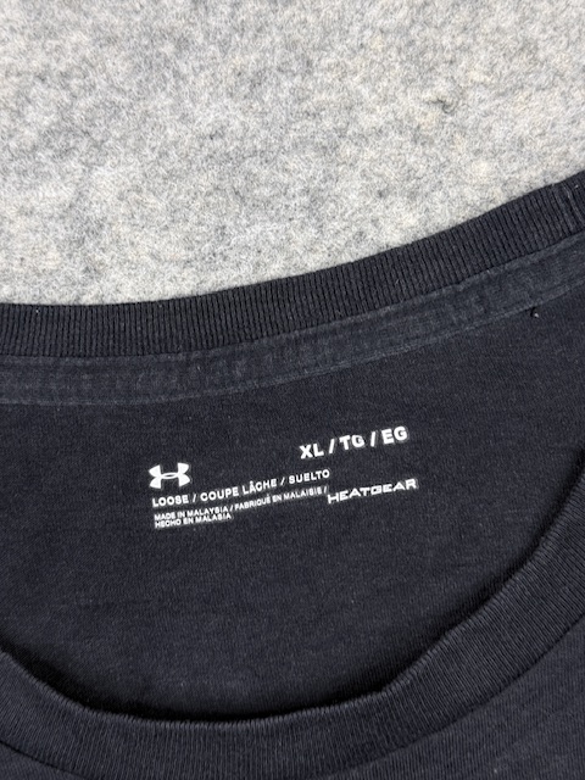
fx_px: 1082
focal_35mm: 48
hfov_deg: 30.3
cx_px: 292
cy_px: 390
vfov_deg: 39.7
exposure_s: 1/50
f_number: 1.78
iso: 64
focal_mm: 6.76
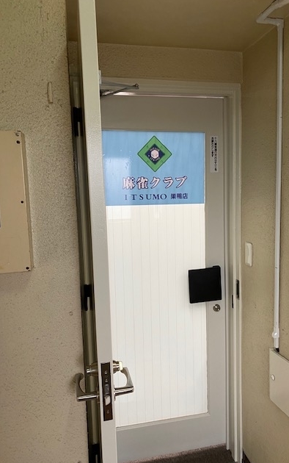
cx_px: 164
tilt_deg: -7.5
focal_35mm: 28
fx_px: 353
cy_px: 233
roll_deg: +1.5
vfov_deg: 66.5
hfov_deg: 44.5
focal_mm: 4.25
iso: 100
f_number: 1.8
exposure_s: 1/50
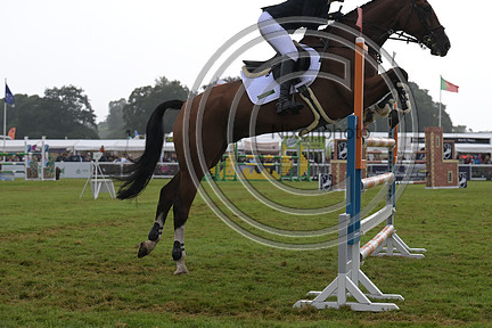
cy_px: 117
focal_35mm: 94
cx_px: 288
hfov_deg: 21.7
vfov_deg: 14.5
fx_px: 1285
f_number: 4.5
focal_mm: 70
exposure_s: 1/1250
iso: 800
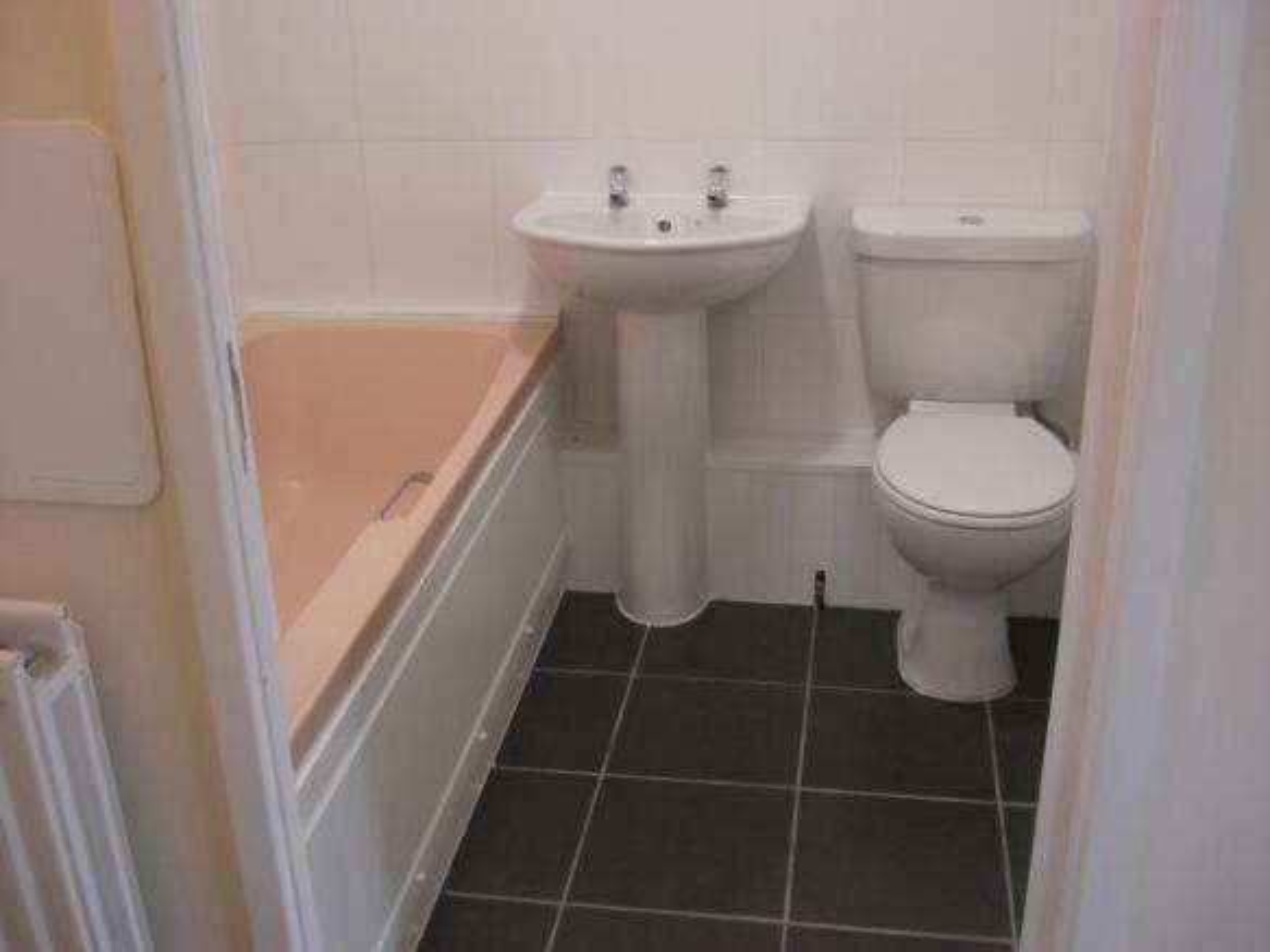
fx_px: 1394
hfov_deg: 49.0
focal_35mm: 38
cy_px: 476
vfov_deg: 37.7
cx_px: 635
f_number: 2.8
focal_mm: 7.9
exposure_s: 1/80
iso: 200
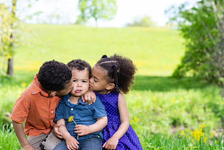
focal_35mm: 98
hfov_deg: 20.8
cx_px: 98
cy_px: 84
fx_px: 610
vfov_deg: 14.0
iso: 100
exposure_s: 1/200
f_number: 5
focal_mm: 85
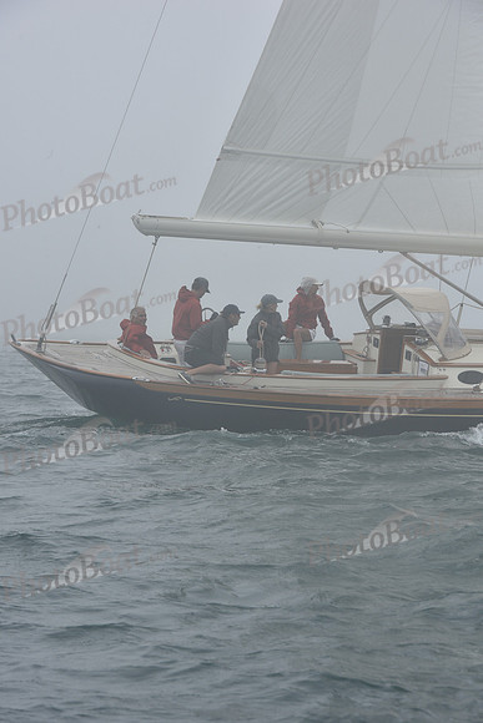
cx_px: 242
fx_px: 2413
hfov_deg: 11.4
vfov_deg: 17.1
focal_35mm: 120
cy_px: 362
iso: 250
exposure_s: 1/800
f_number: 10
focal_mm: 120
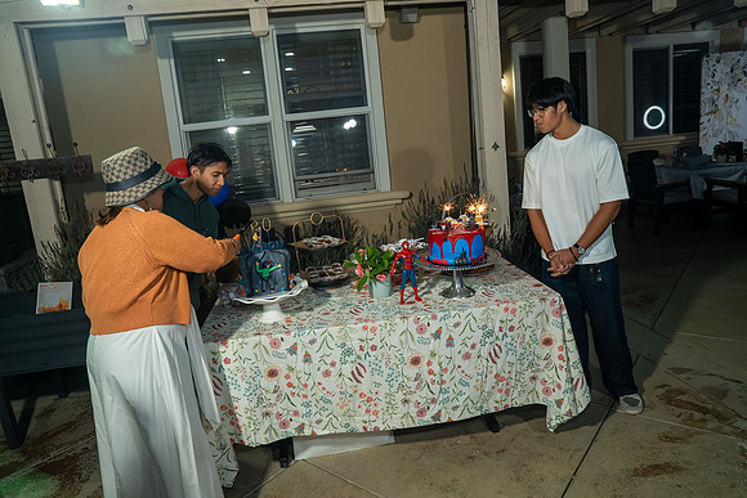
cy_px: 249
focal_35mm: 24
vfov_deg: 53.2
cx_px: 374
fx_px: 498
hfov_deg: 73.7
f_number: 3.5
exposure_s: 1/160
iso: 640
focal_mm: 24
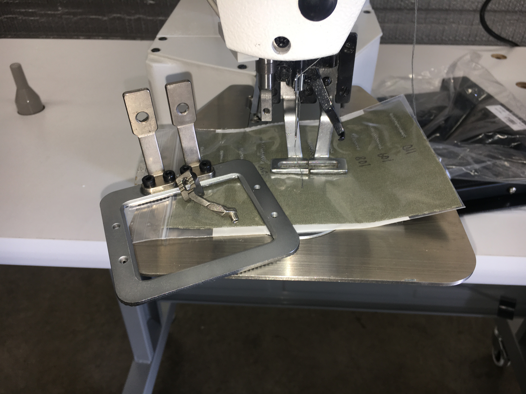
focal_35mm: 29
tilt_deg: -38.8
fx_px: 441
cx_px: 263
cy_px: 197
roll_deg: +0.8
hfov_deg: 61.7
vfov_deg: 48.2
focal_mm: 4.15
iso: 25
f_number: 2.2
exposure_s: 1/44
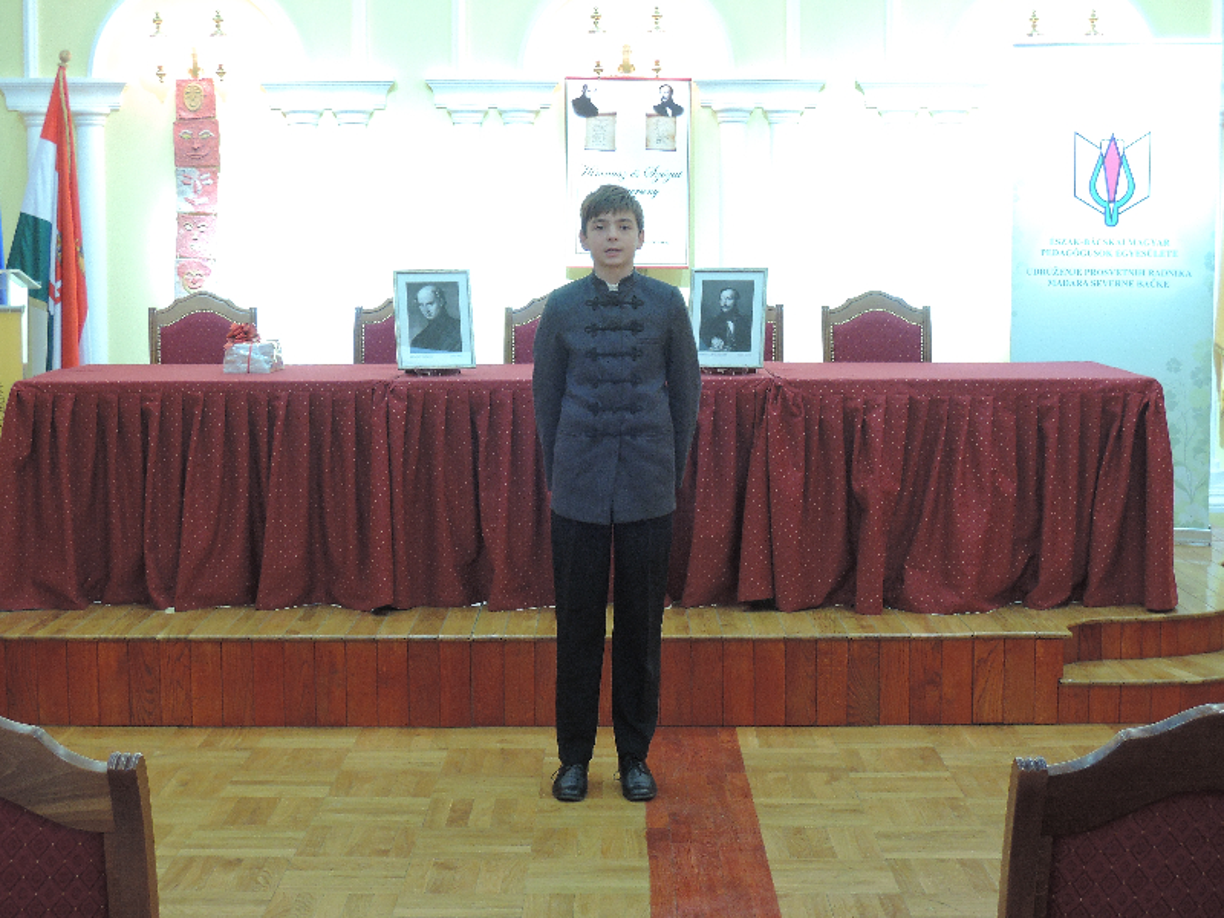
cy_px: 459
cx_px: 612
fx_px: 2122
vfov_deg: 24.4
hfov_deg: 32.2
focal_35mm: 60
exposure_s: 1/20
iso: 400
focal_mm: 12.8
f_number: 4.7
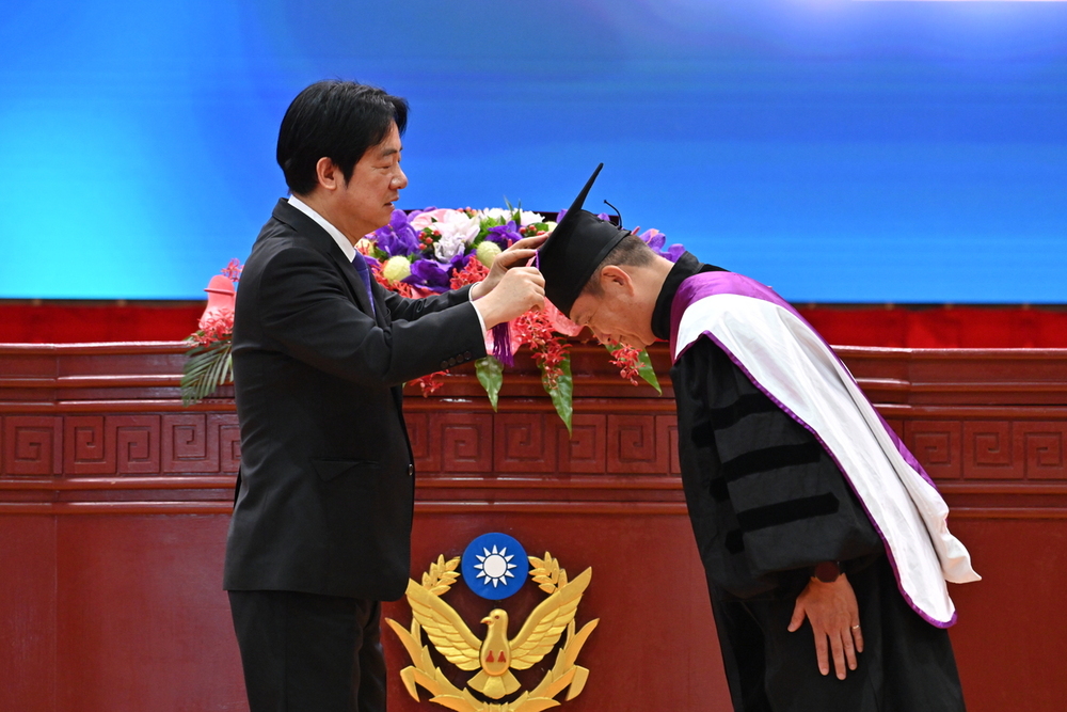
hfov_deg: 7.6
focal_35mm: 270
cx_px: 534
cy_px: 356
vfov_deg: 5.1
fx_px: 8003
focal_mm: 270
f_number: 6.3
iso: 3200
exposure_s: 1/160
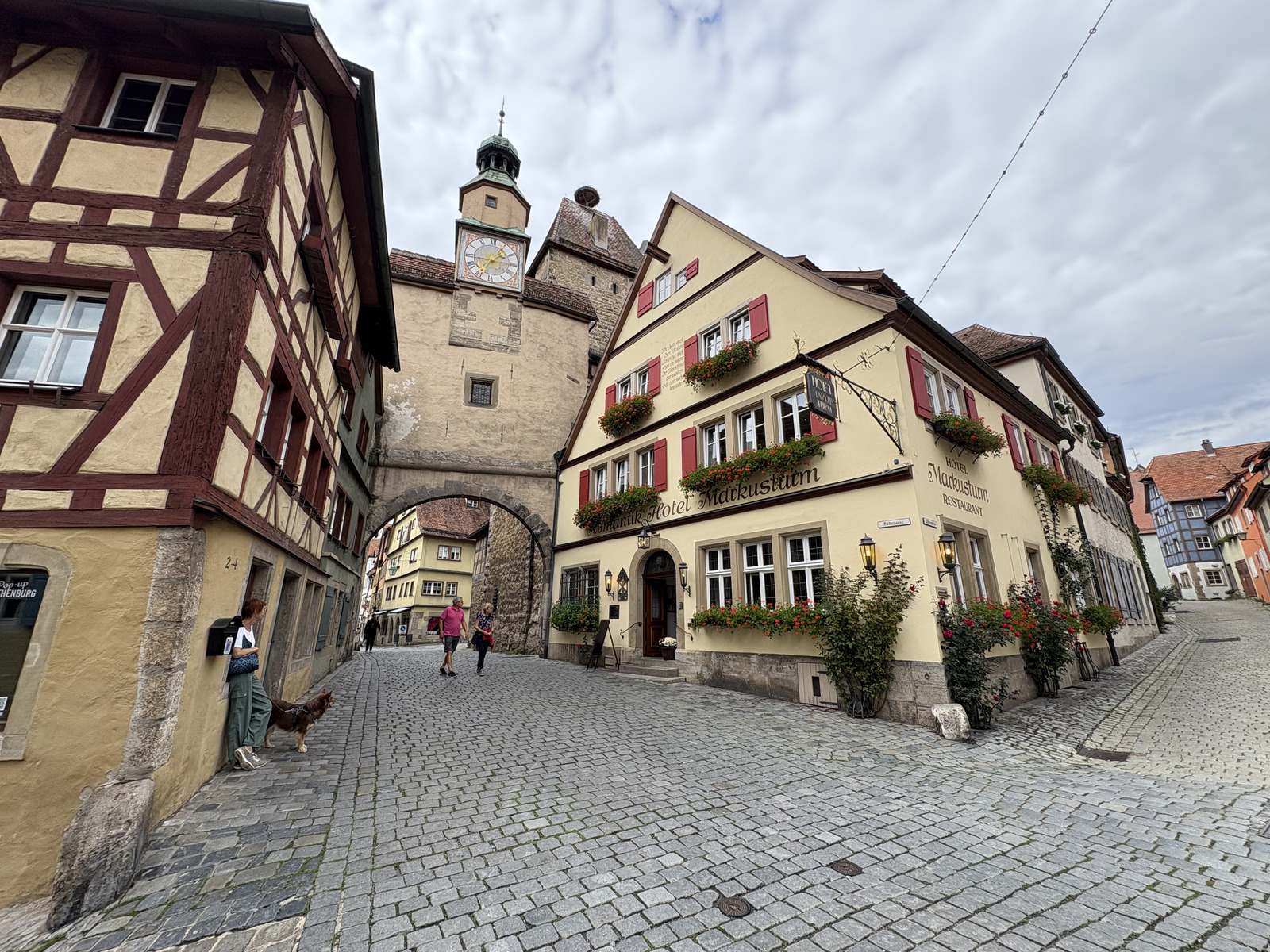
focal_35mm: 14
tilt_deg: +16.6
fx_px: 514
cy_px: 476
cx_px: 635
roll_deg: +0.1
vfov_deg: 85.7
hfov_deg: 102.1
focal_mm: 2.22
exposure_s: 1/687
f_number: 2.2
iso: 40
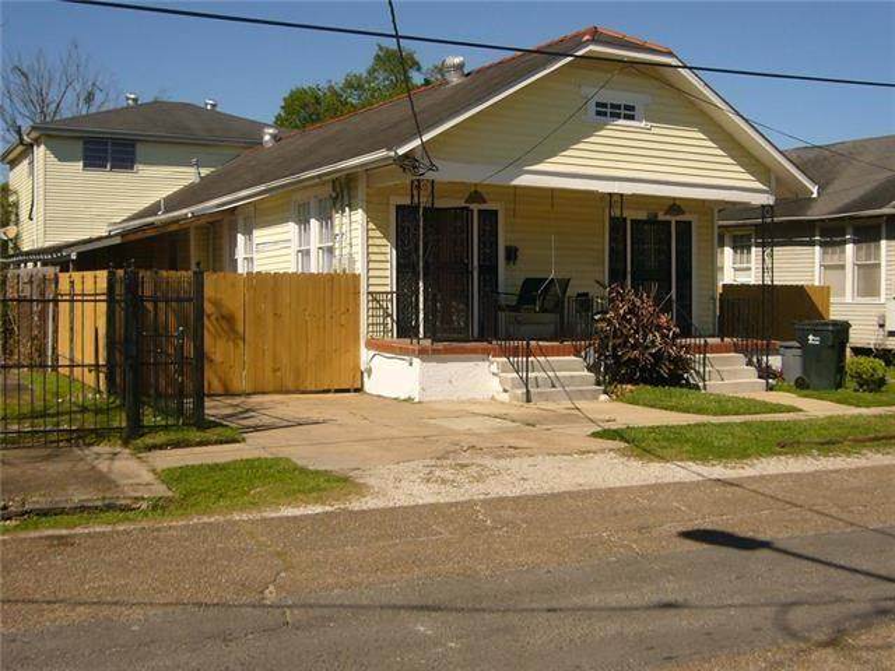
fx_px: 1060
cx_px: 448
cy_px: 336
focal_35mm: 41
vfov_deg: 35.1
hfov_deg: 45.8
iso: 80
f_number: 5.6
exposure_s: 1/640
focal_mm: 4.9
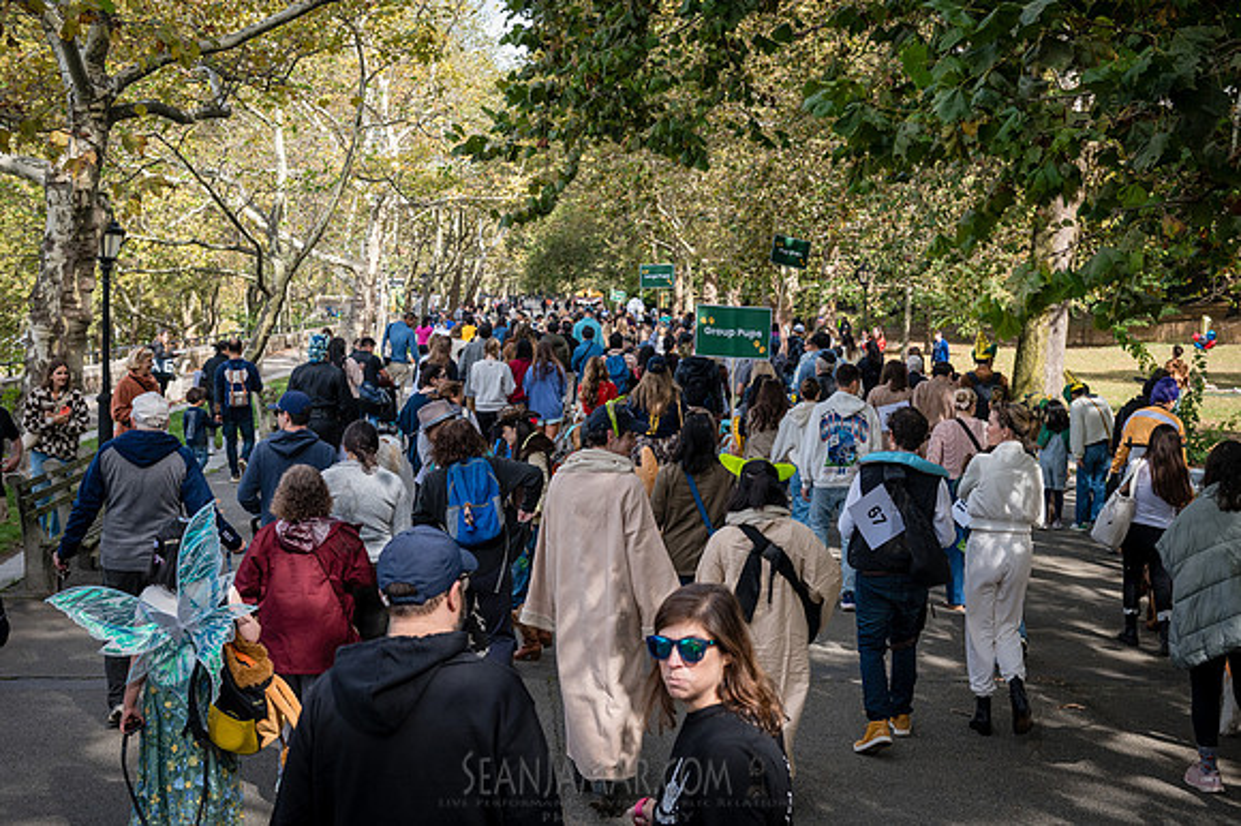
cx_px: 620
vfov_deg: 28.0
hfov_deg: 41.1
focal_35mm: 48
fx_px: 1654
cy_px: 413
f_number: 5
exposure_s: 1/1250
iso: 1000
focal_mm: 48
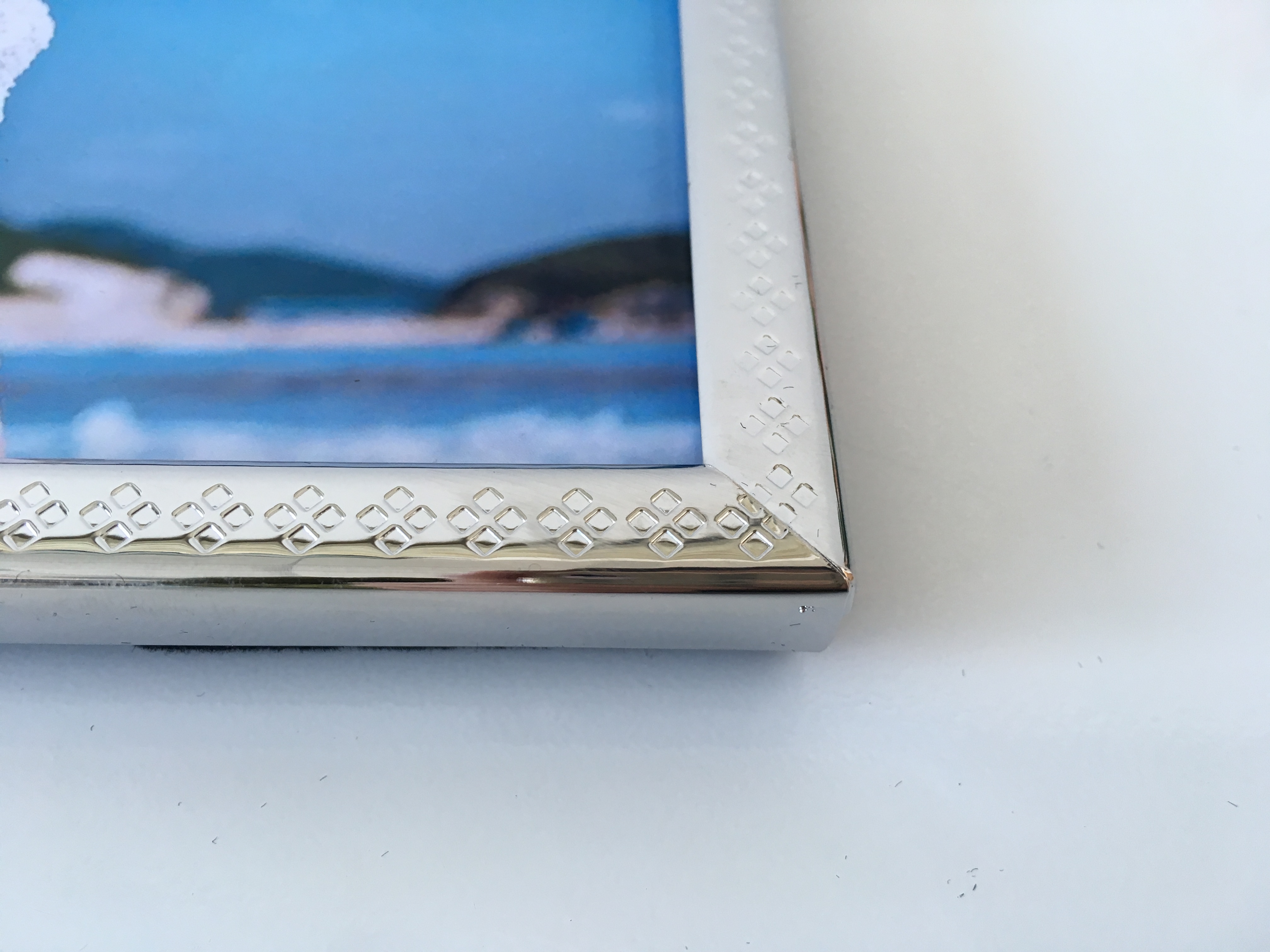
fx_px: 1064
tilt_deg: -56.4
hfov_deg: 61.7
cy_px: 476
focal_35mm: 29
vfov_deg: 48.2
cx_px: 635
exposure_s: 1/33
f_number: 2.2
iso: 40
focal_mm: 4.15
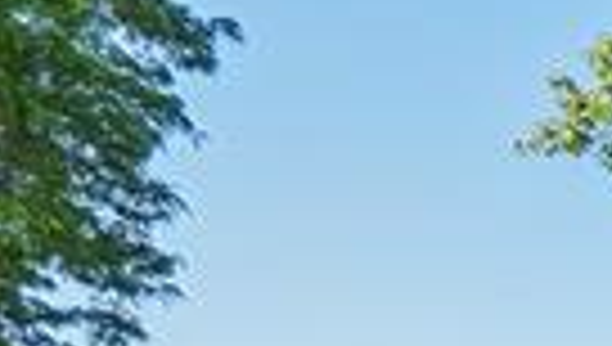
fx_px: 1918
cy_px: 688
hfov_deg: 13.6
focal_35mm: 118
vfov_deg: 9.6
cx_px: 1431
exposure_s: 1/125
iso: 100
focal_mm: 10
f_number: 8
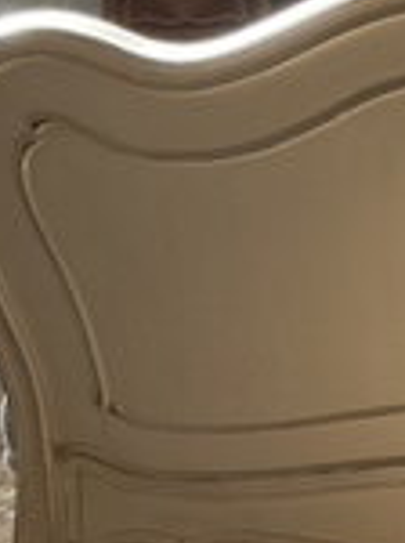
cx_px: 560
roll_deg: +3.3
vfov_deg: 15.5
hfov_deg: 11.5
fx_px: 1940
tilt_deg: -8.6
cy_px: -58
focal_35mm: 124
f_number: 1.8
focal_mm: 3
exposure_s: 1/60
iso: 80
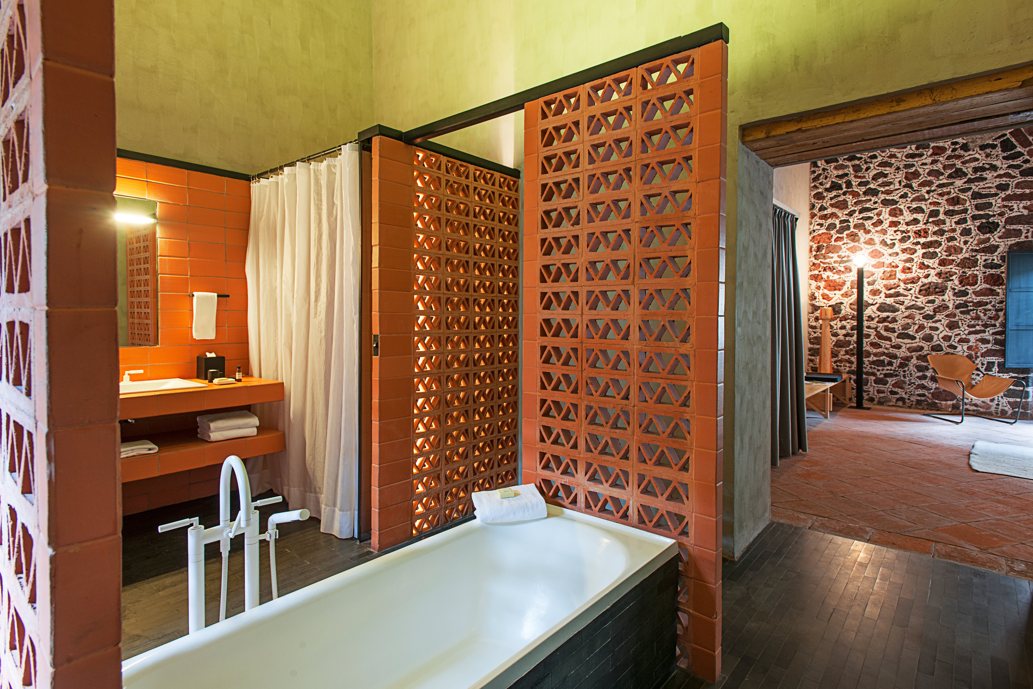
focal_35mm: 19
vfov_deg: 64.6
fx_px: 545
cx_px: 516
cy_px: 344
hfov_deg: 86.9
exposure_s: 2.5
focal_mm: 19
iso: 50
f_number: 10
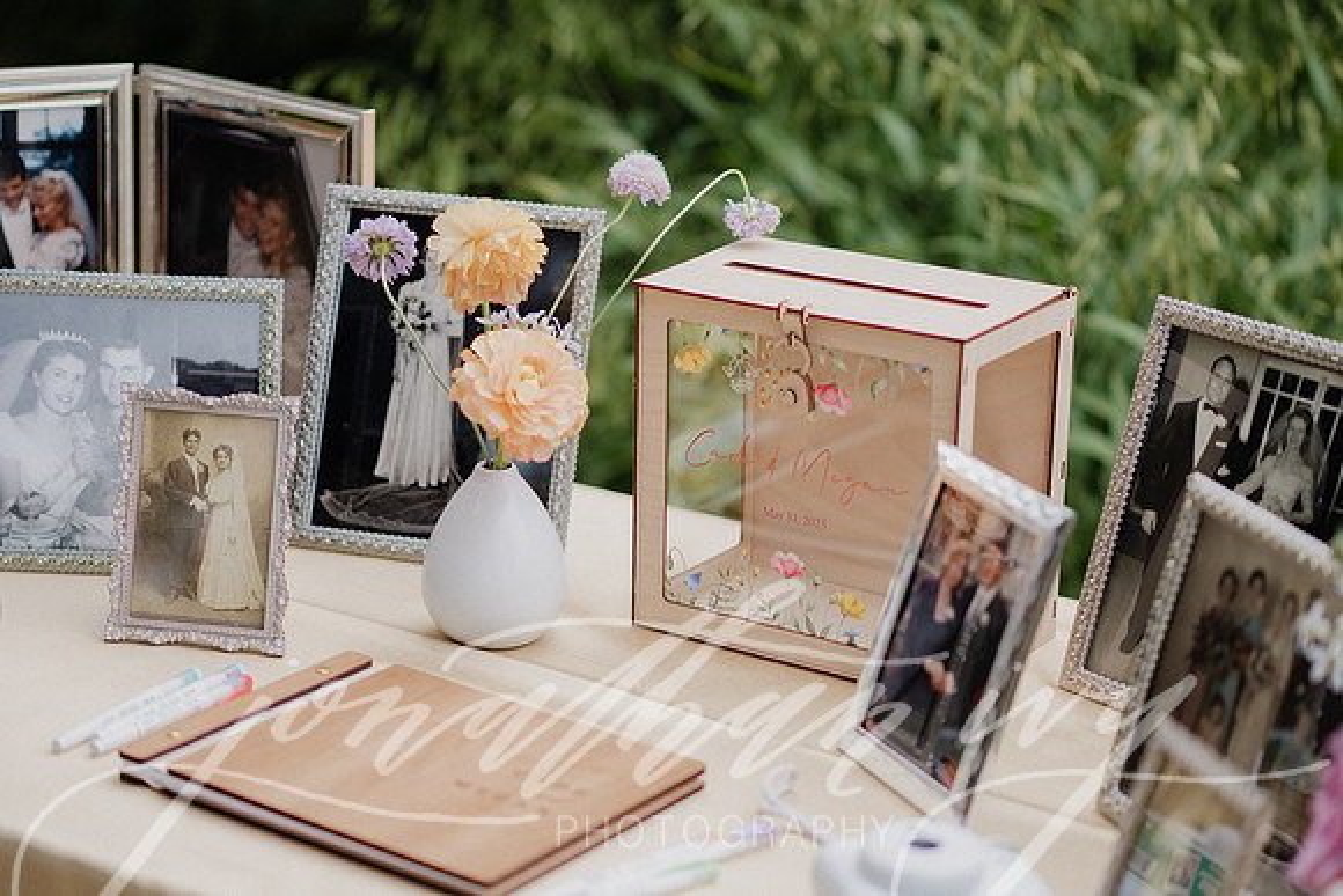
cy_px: 448
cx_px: 672
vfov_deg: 16.1
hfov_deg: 23.9
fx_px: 3172
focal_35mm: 85
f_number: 2
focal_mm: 85
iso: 100
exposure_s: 1/1250
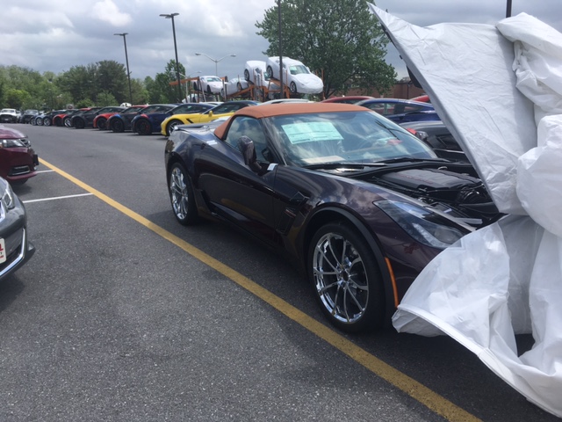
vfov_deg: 48.2
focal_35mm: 29
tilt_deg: -12.7
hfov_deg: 61.7
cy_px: 211
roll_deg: +1.8
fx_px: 471
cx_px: 281
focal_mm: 4.15
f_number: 2.2
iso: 25
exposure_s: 1/1789
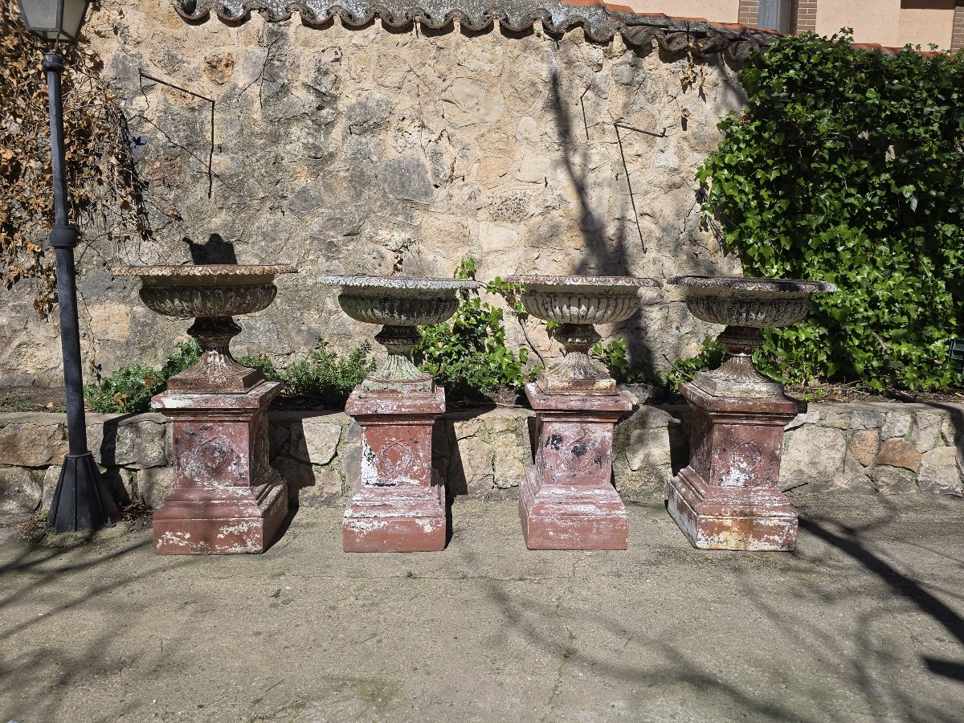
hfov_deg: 73.9
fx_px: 641
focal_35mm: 23
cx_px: 482
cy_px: 362
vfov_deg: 58.9
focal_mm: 6.3
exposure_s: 1/1265
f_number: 1.7
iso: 12
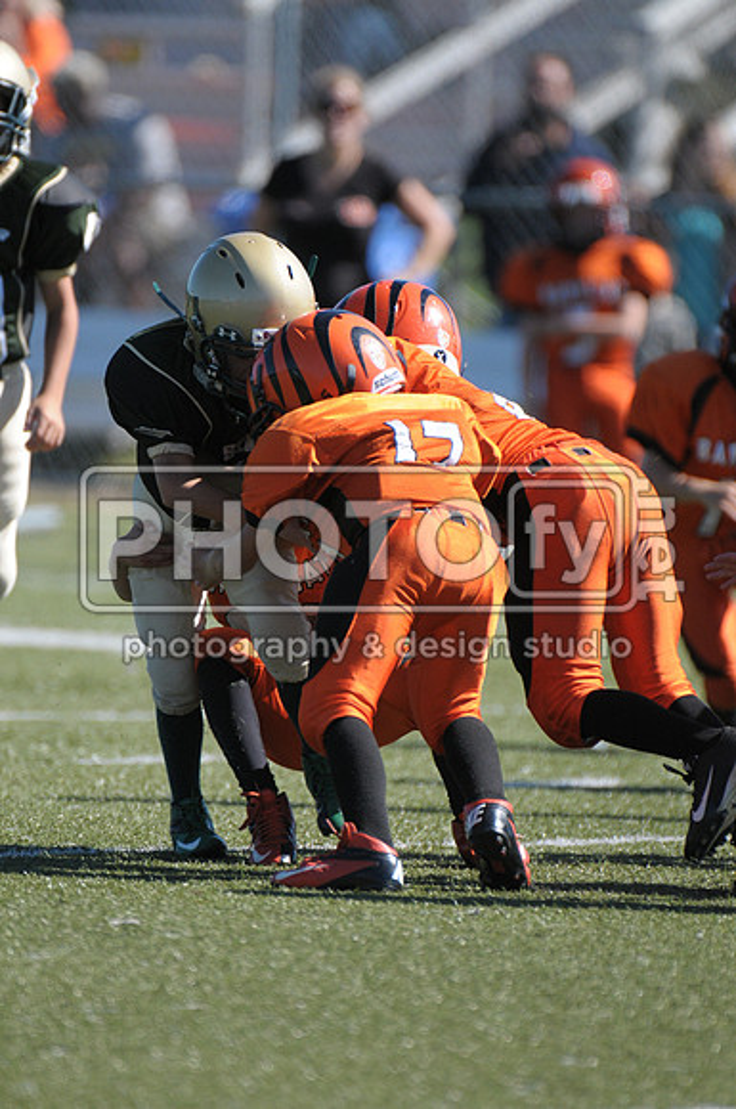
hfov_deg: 2.3
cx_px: 368
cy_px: 554
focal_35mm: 600
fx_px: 18454
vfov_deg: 3.4
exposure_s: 1/3200
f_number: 4
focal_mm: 400
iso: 640
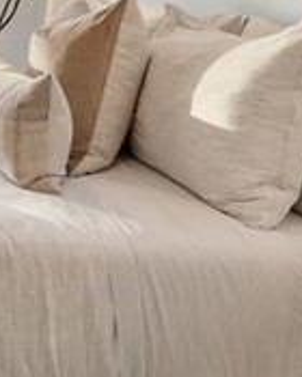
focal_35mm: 66
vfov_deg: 26.7
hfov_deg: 17.6
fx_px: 737
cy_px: -25
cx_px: -276
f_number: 5
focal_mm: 12
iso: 100
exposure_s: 1/13
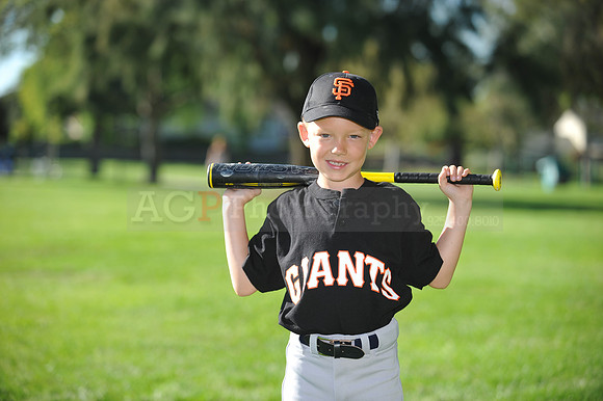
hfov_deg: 17.1
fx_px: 2009
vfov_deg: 11.4
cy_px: 200
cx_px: 302
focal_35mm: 120
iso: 200
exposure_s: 1/800
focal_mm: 120
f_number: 4
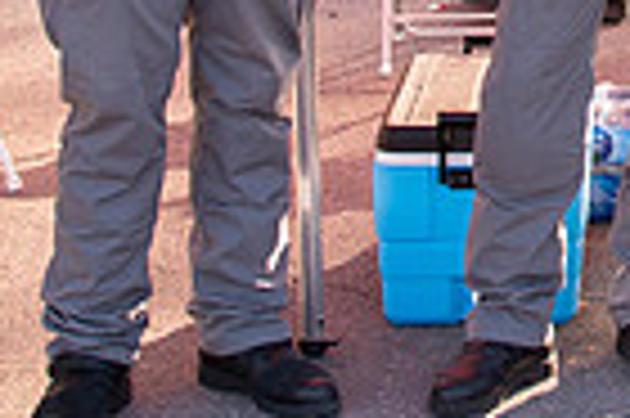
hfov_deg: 15.1
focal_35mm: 130
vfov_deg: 10.0
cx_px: 796
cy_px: -299
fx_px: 2272
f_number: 6.3
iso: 500
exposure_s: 1/320
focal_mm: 24
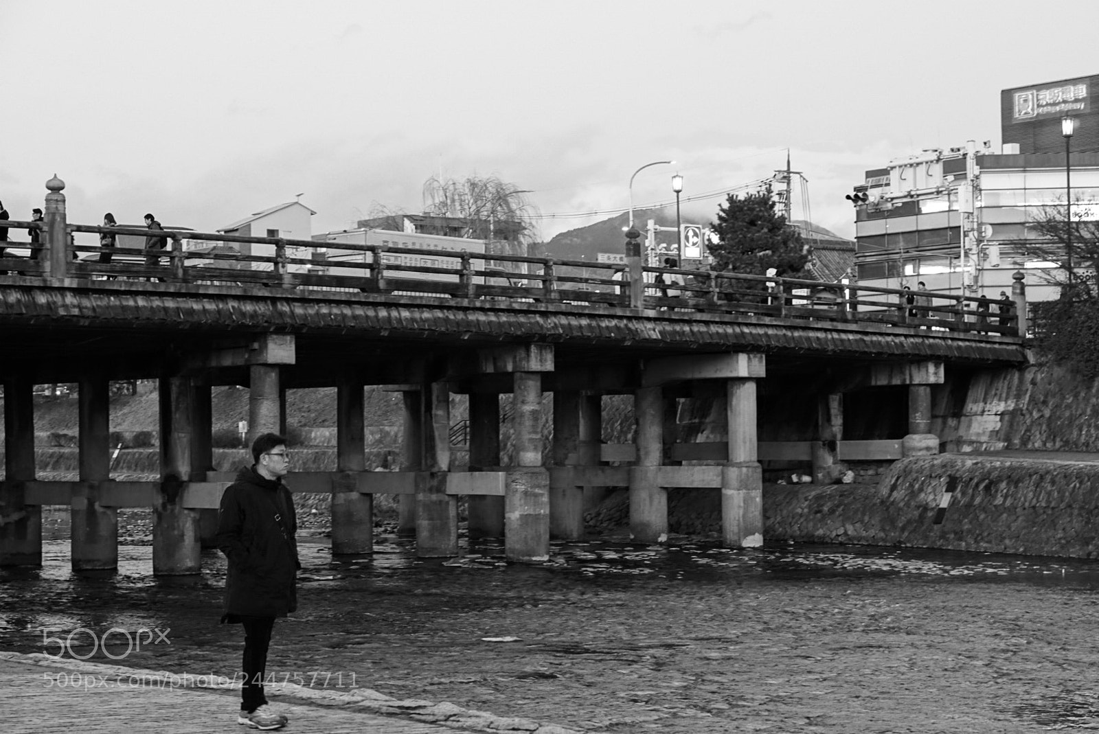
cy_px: 367
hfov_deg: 27.0
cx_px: 550
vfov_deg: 18.2
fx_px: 2291
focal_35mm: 75
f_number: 5
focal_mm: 50
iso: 1250
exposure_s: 1/25
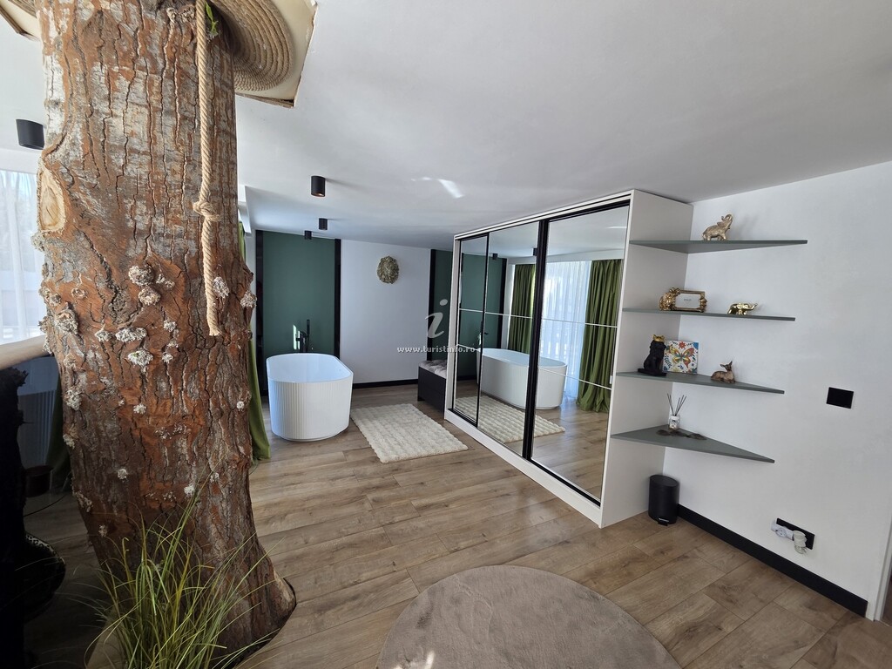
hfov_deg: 106.2
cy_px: 334
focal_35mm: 13
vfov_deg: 89.9
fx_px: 335
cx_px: 446
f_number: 2.2
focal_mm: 2.2
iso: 64
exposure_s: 1/100
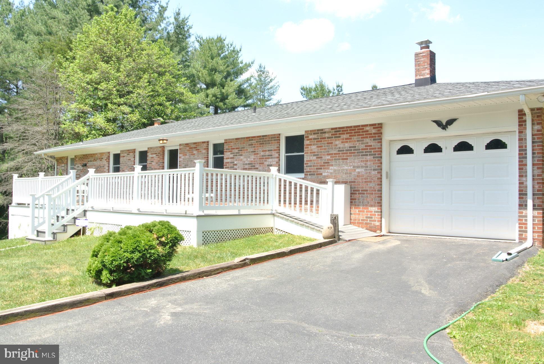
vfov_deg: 43.7
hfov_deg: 61.9
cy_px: 182
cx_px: 272
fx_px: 454
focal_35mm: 30
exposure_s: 1/50
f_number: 9
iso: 100
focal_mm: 11.4
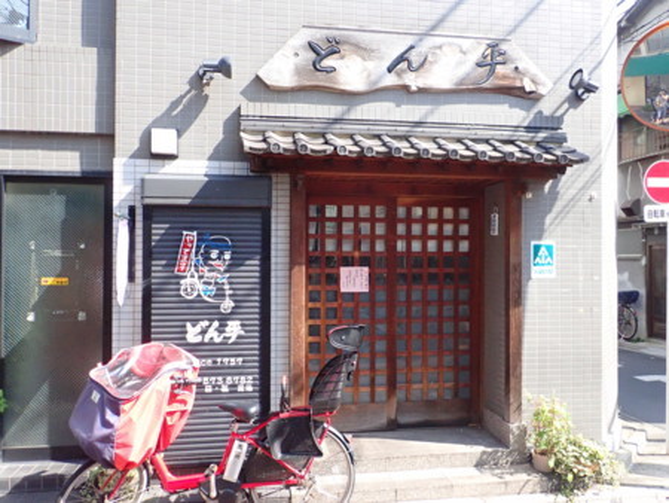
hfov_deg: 63.4
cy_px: 252
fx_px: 541
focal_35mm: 28
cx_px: 334
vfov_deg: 49.8
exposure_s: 1/160
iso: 800
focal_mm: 5.14
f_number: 9
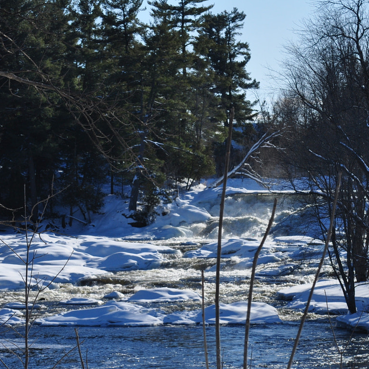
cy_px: 256
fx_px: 2629
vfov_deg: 8.0
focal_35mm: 218
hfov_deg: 8.0
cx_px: 215
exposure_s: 1/500
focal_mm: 82
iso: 200
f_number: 11
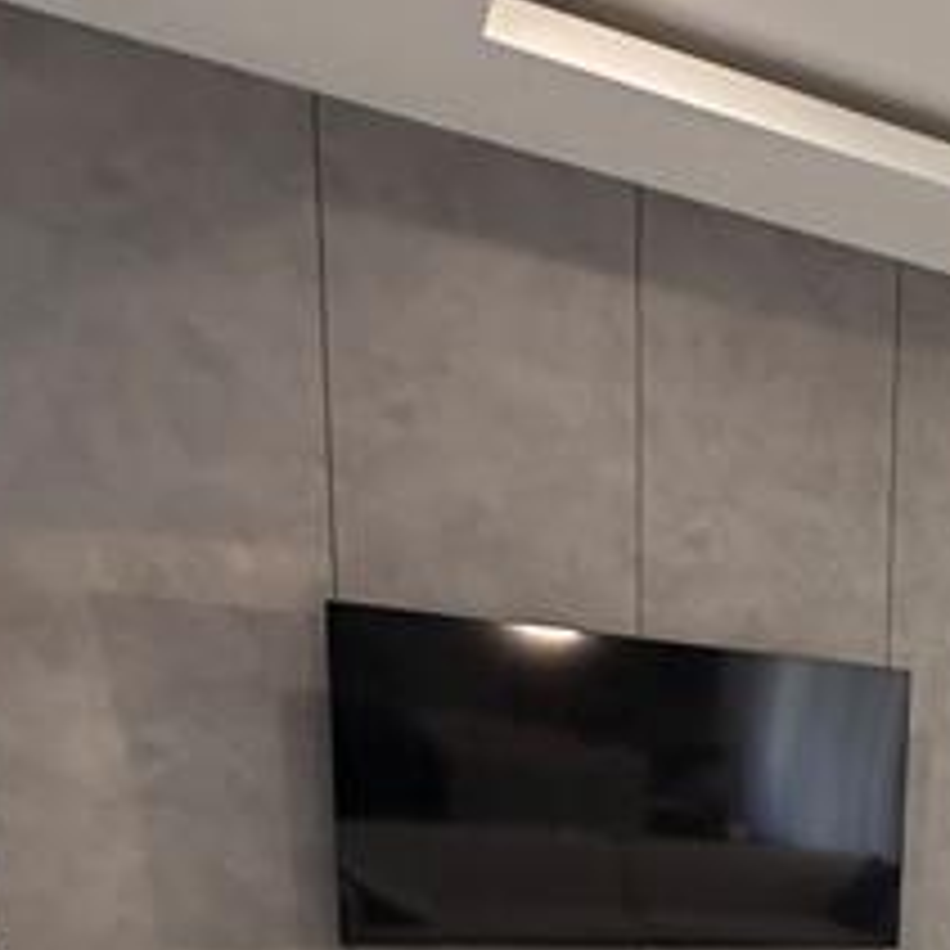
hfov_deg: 30.0
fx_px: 1397
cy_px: 1067
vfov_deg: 32.6
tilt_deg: -10.1
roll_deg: -3.9
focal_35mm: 45
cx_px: 1234
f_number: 2.2
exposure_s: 1/60
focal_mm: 2.22
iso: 250
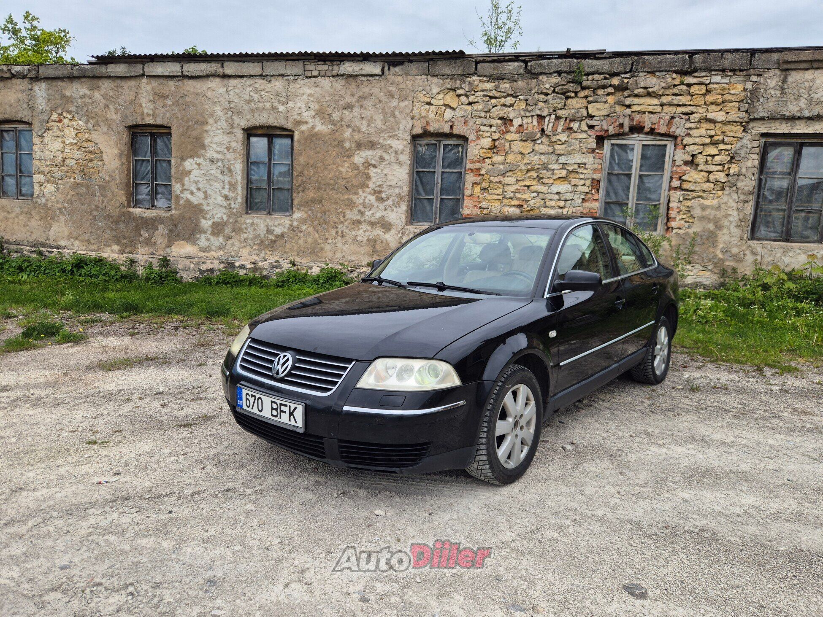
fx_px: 547
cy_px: 308
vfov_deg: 58.9
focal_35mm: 23
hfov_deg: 73.9
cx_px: 412
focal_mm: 5.4
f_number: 1.8
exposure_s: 1/1420
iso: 25
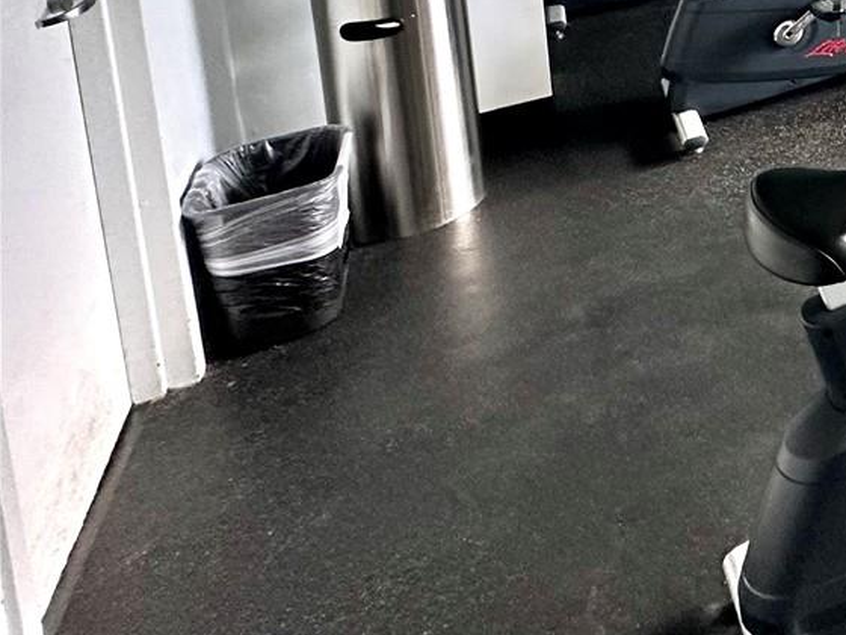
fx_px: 978
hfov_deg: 30.7
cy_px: -236
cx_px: 1207
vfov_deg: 28.1
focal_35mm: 40
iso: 200
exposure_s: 1/120
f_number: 2.2
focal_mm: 2.22
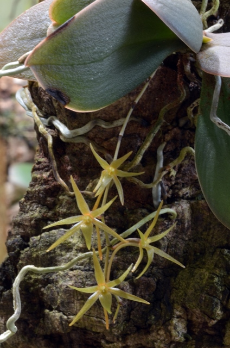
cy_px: 174
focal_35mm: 135
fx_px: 1299
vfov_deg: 15.2
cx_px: 115
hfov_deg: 10.1
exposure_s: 2
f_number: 40
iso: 250
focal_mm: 90
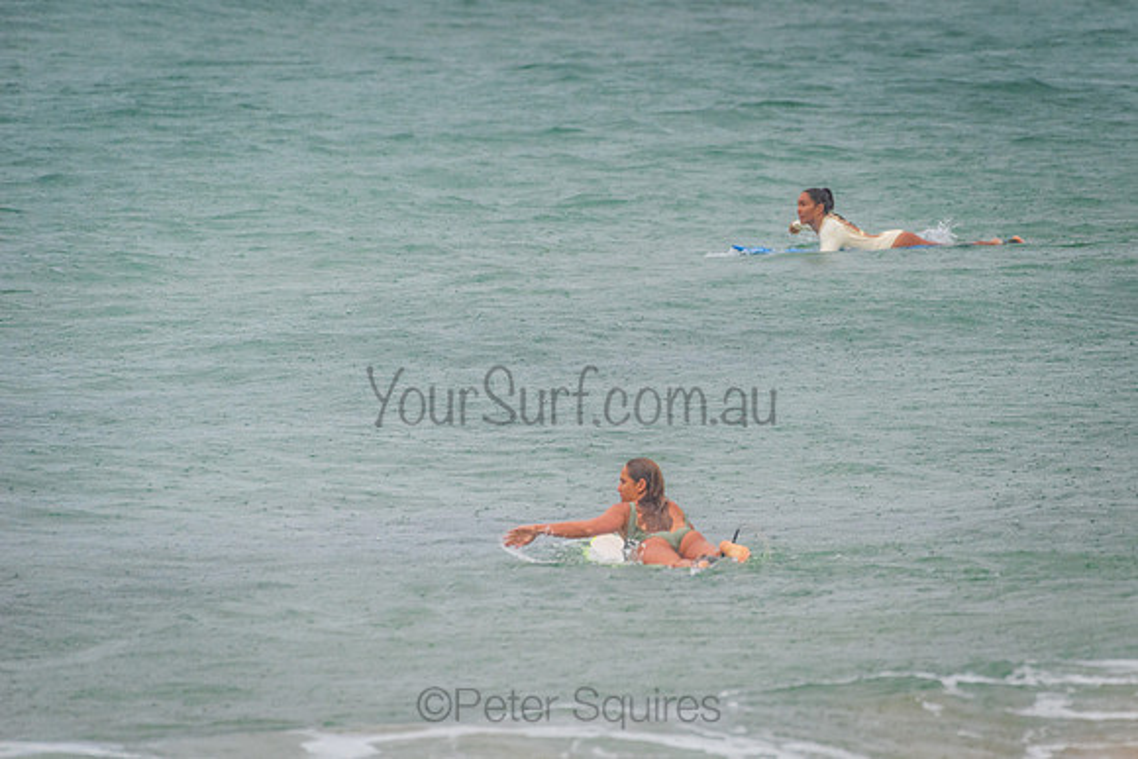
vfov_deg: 2.1
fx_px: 20854
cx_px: 751
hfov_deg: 3.1
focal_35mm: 660
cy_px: 310
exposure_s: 1/320
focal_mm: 500
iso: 450
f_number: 5.6
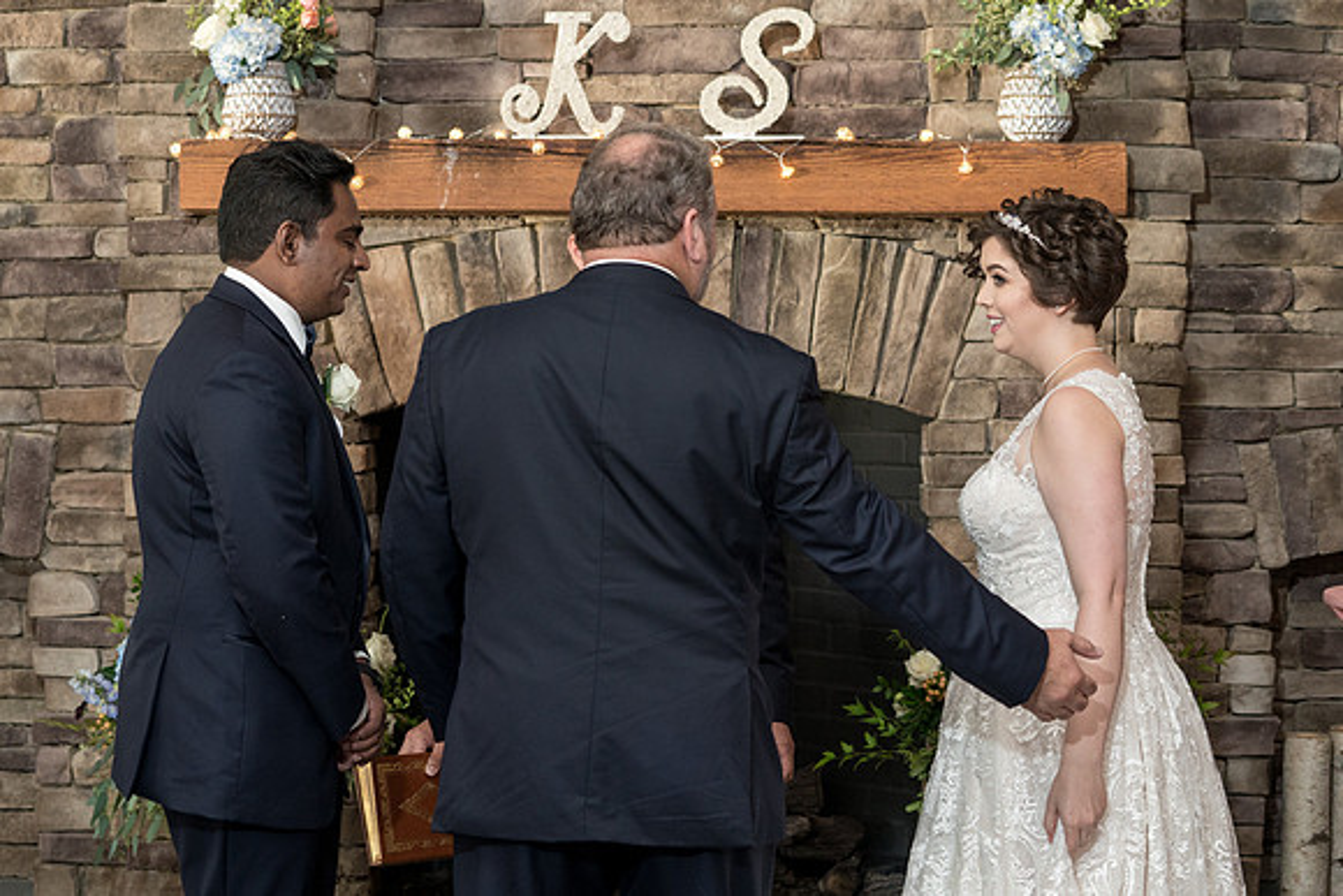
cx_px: 576
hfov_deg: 24.9
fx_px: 3038
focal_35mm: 81
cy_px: 390
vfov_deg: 16.8
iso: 2000
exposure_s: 1/200
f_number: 4
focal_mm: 71
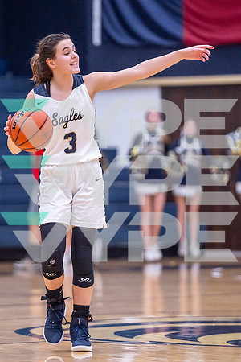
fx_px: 3098
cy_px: 183
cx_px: 66
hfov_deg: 4.5
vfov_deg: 6.7
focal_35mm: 309
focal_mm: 200
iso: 2000
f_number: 2.8
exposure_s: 1/1250
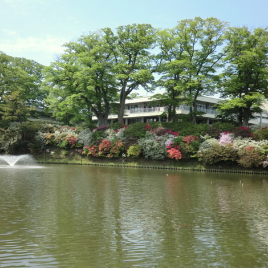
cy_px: 130
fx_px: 385
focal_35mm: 44
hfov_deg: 38.3
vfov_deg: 38.3
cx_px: 121
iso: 50
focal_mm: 6.58
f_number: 3
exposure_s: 1/800
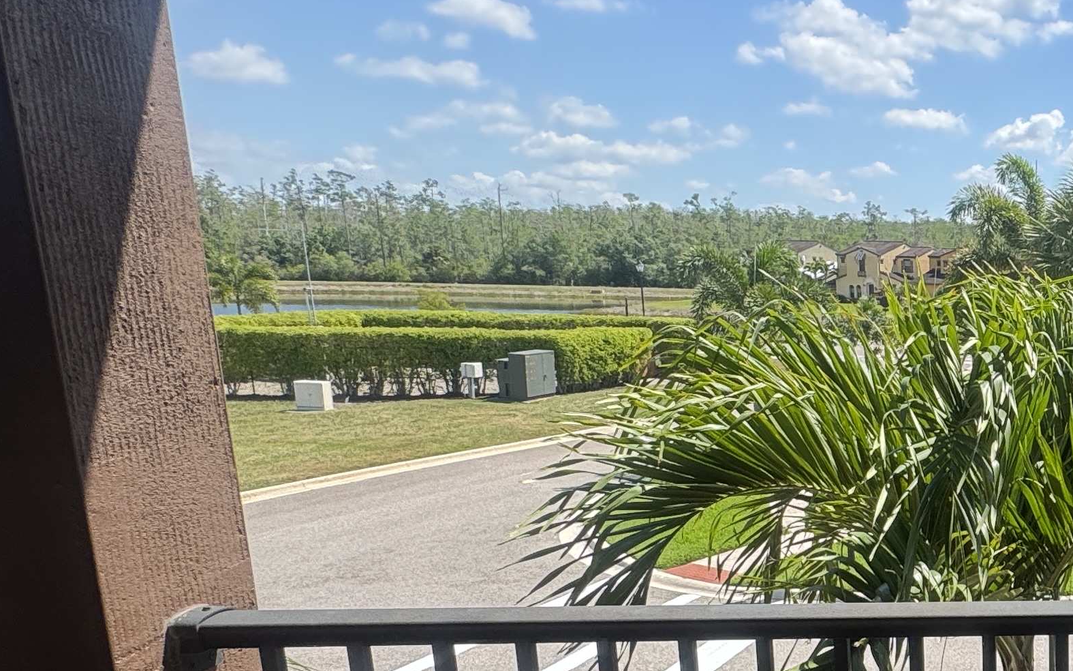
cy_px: 505
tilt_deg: -12.6
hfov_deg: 39.0
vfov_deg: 32.9
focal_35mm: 38
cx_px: 1261
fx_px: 1111
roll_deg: -1.8
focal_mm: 2.22
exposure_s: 1/578
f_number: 2.2
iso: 40
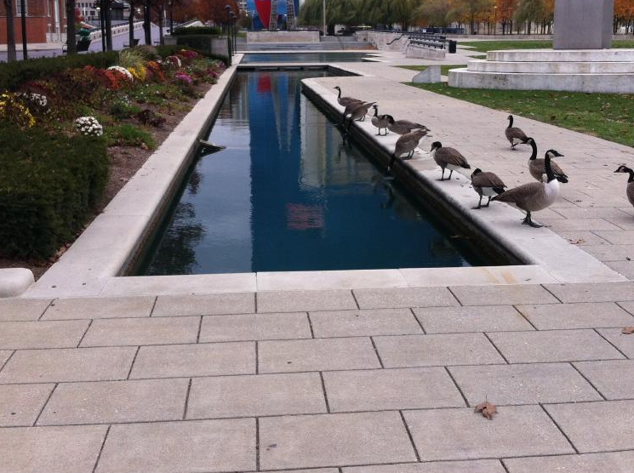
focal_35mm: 47
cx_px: 322
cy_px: 199
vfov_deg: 30.7
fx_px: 859
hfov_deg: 40.5
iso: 80
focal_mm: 3.85
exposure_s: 1/230
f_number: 2.8
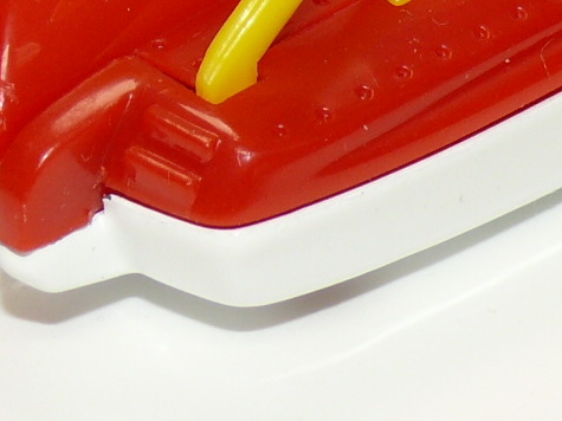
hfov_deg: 7.2
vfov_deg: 5.4
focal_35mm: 273
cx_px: 425
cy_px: -173
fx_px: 4431
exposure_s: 1/30
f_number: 4
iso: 100
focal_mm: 11.9
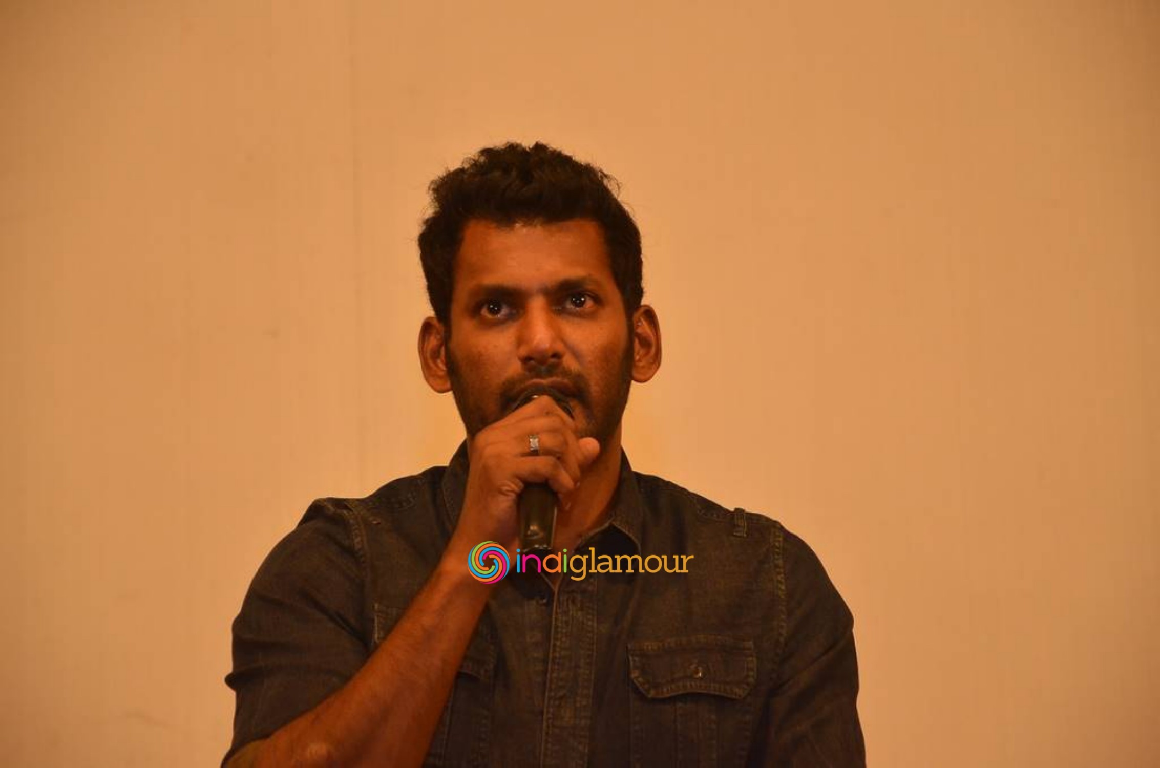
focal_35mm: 158
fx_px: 5064
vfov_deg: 8.7
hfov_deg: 13.1
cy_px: 384
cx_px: 580
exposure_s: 1/60
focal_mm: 105
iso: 1600
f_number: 5.6
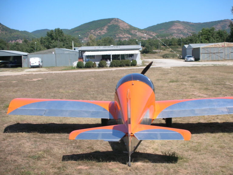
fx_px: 411
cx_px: 116
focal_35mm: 61
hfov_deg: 31.7
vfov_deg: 24.0
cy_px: 88
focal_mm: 10.1
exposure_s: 1/56.2
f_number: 11.3
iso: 50
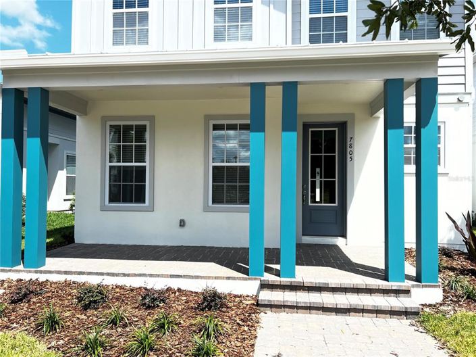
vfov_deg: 53.0
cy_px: 178
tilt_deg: +0.8
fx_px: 357
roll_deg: +0.4
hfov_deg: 67.3
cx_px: 238
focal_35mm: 26
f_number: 1.5
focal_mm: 5.7
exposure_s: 1/2994
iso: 50
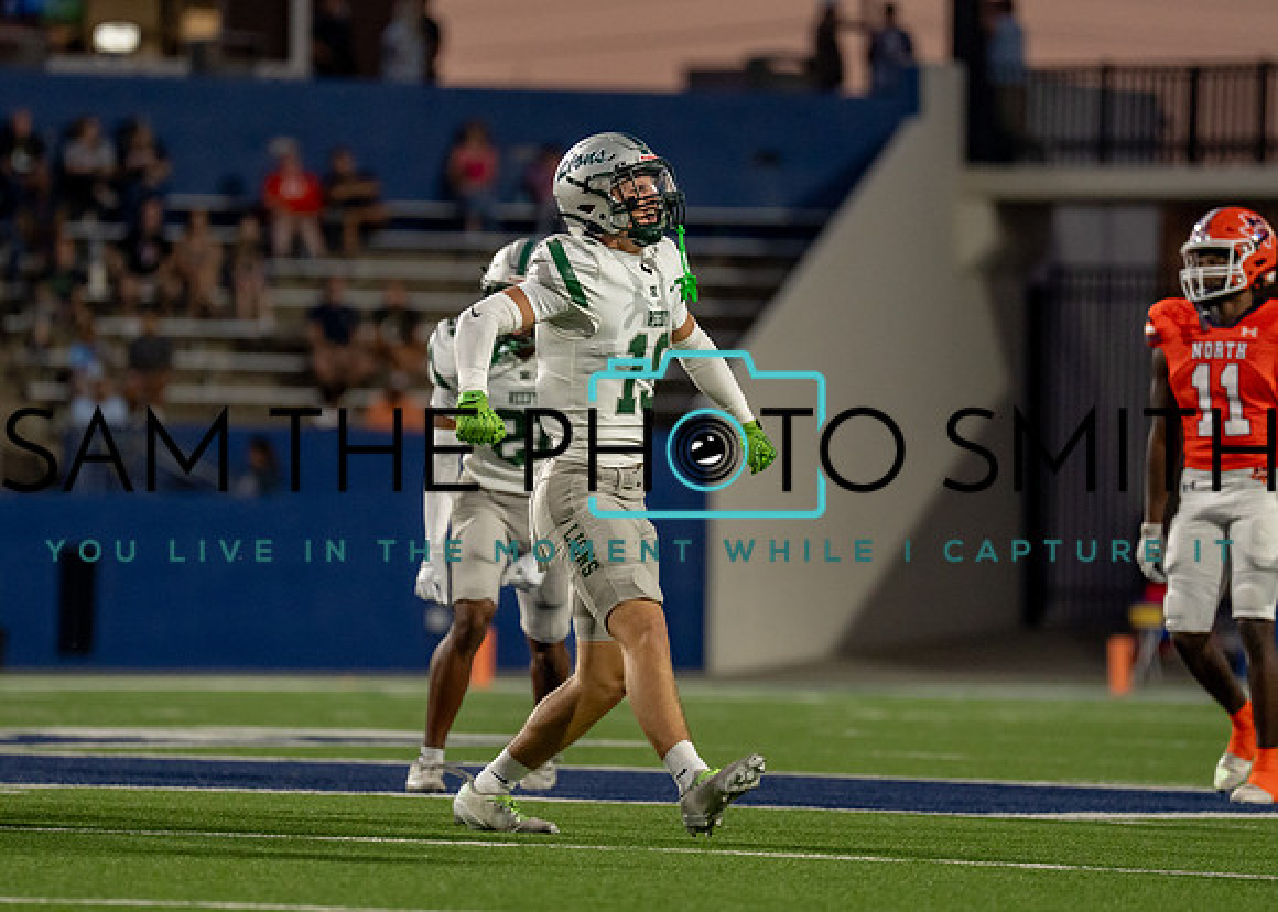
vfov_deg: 4.4
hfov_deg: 6.1
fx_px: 11996
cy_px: 419
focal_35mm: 331
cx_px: 613
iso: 2000
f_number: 2.8
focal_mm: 200
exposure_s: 1/2000
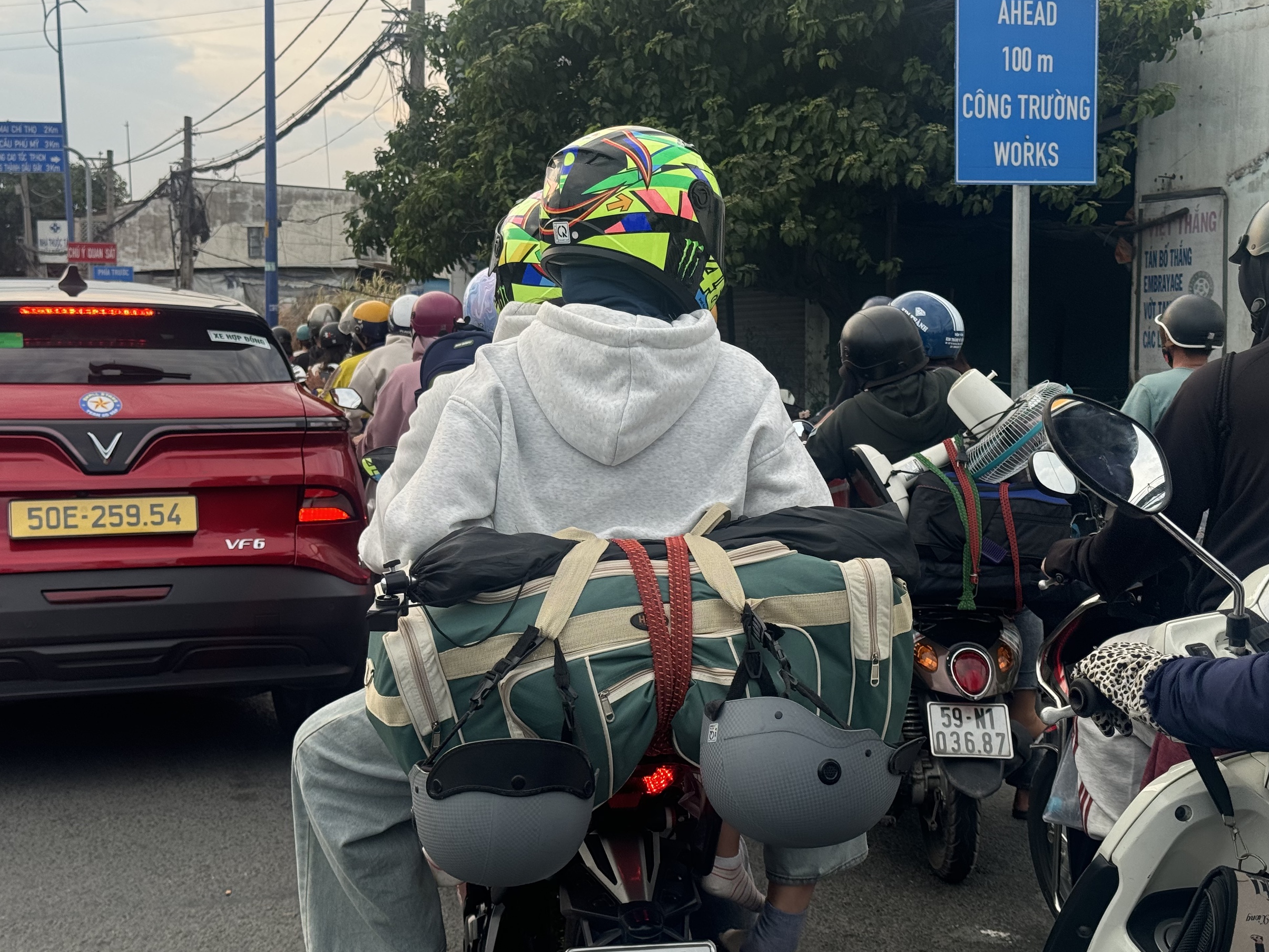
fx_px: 1870
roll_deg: +0.3
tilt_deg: -3.2
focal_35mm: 51
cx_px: 615
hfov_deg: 37.5
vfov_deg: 28.6
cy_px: 459
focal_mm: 6.76
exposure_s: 1/627
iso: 64
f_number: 1.78
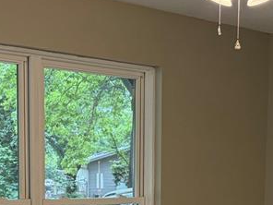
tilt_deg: -6.2
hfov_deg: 21.7
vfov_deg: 15.9
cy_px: 238
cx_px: 172
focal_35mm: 90
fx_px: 710
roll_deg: -1.2
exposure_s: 1/120
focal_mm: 5.96
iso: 200
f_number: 1.6
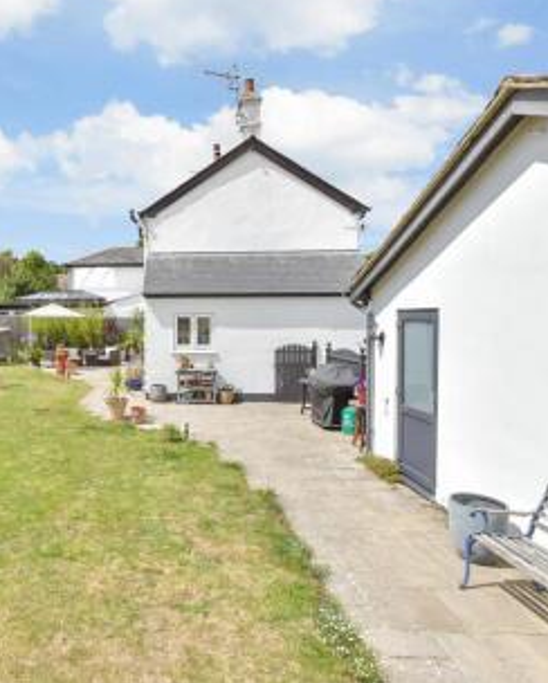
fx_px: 445
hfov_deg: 59.7
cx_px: 135
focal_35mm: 22
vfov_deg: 74.9
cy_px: 329
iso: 160
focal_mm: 10
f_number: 6.3
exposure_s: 1/500
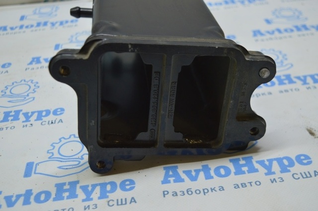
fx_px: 423
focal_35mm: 48
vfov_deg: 28.0
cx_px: 159
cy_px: 106
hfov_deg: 41.2
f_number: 4.5
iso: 400
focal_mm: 32
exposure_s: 1/60
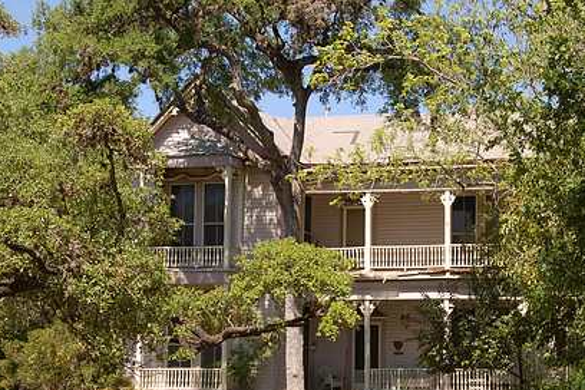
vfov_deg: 16.8
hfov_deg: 25.0
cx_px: 364
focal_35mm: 81
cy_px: 275
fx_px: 1316
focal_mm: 38
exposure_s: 1/250
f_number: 8
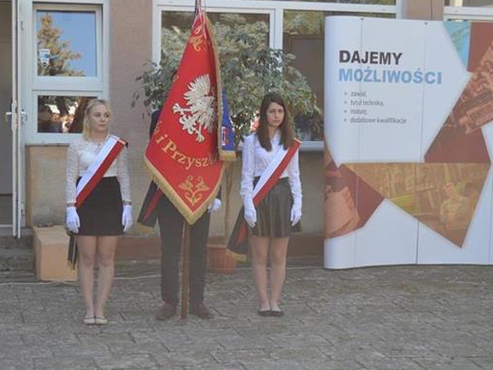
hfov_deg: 25.3
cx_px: 215
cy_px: 184
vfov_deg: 19.1
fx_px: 1096
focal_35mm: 77
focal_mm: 42
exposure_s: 1/500
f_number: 5
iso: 640
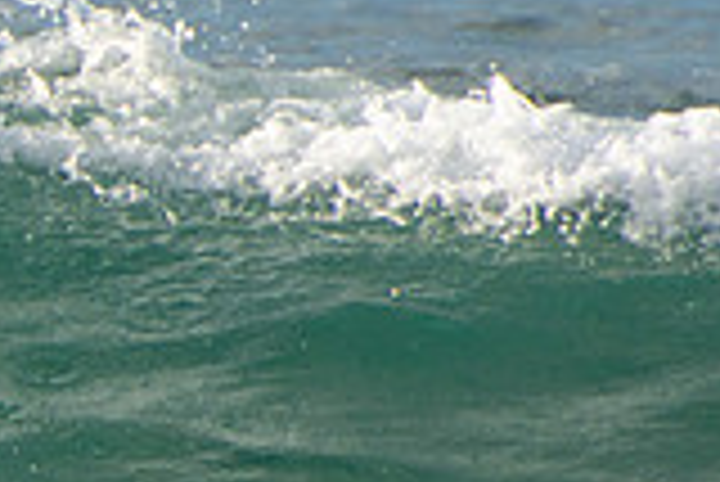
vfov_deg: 0.6
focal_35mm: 2174
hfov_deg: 0.9
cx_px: -580
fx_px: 43518
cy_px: 435
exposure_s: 1/1250
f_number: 5.6
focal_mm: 400
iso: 360
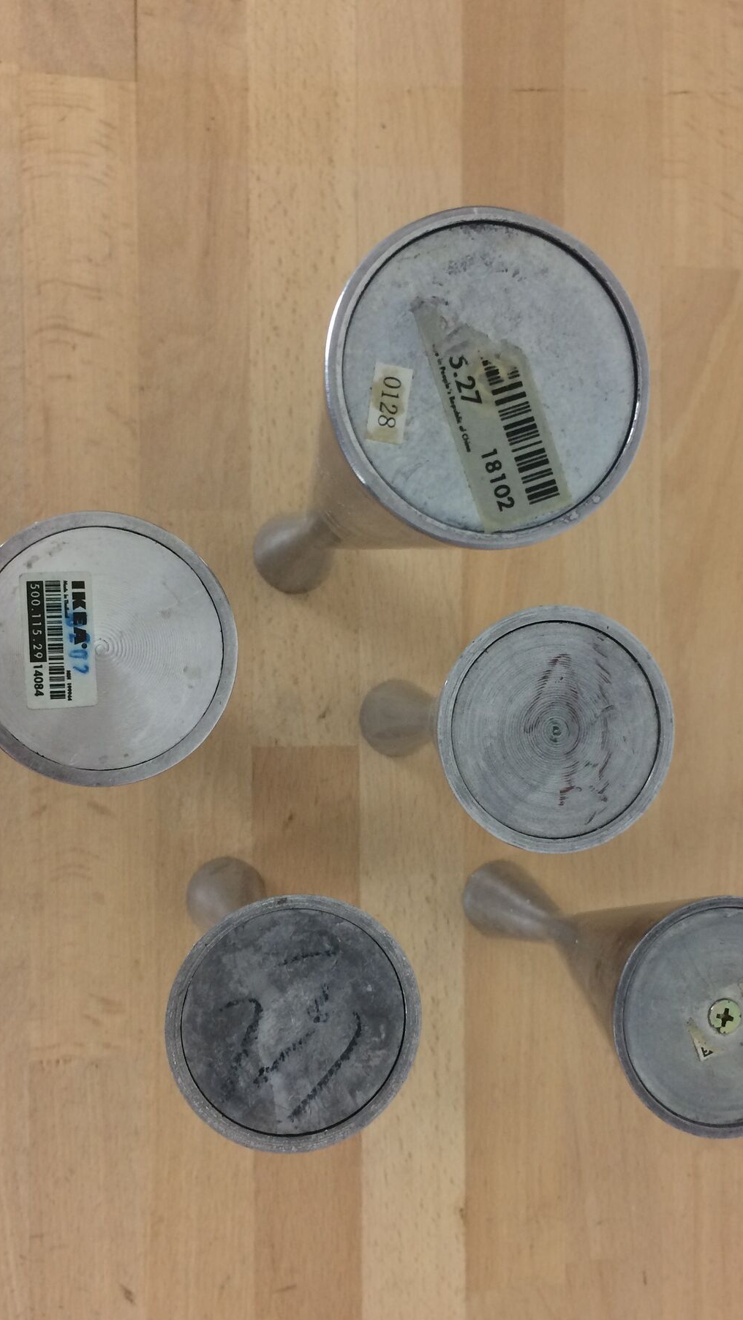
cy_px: 720
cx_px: 366
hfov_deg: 33.7
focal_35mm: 35
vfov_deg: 56.5
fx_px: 1225
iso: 50
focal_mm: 4.15
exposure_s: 1/33
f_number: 2.2
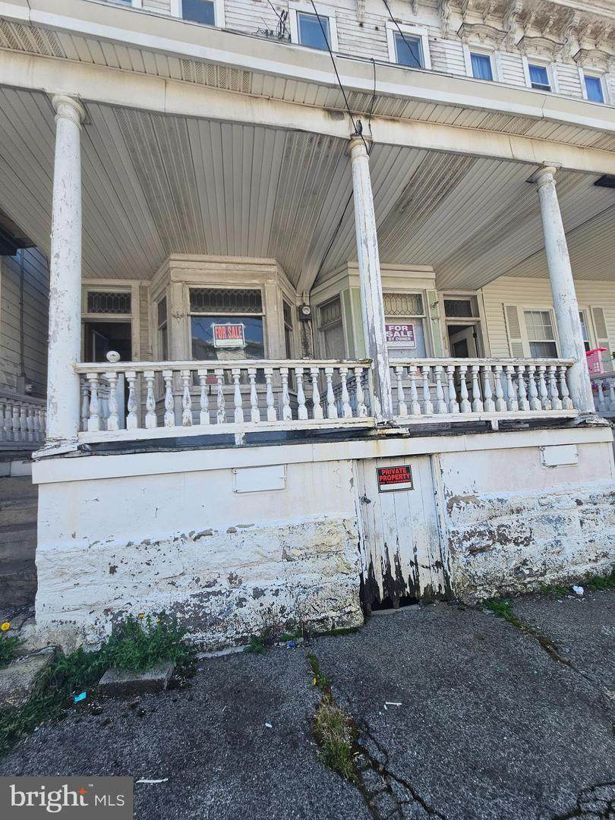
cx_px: 308
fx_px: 308
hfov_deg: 89.9
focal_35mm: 13
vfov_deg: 106.2
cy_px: 410
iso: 50
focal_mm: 2.2
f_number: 2.2
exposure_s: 1/389
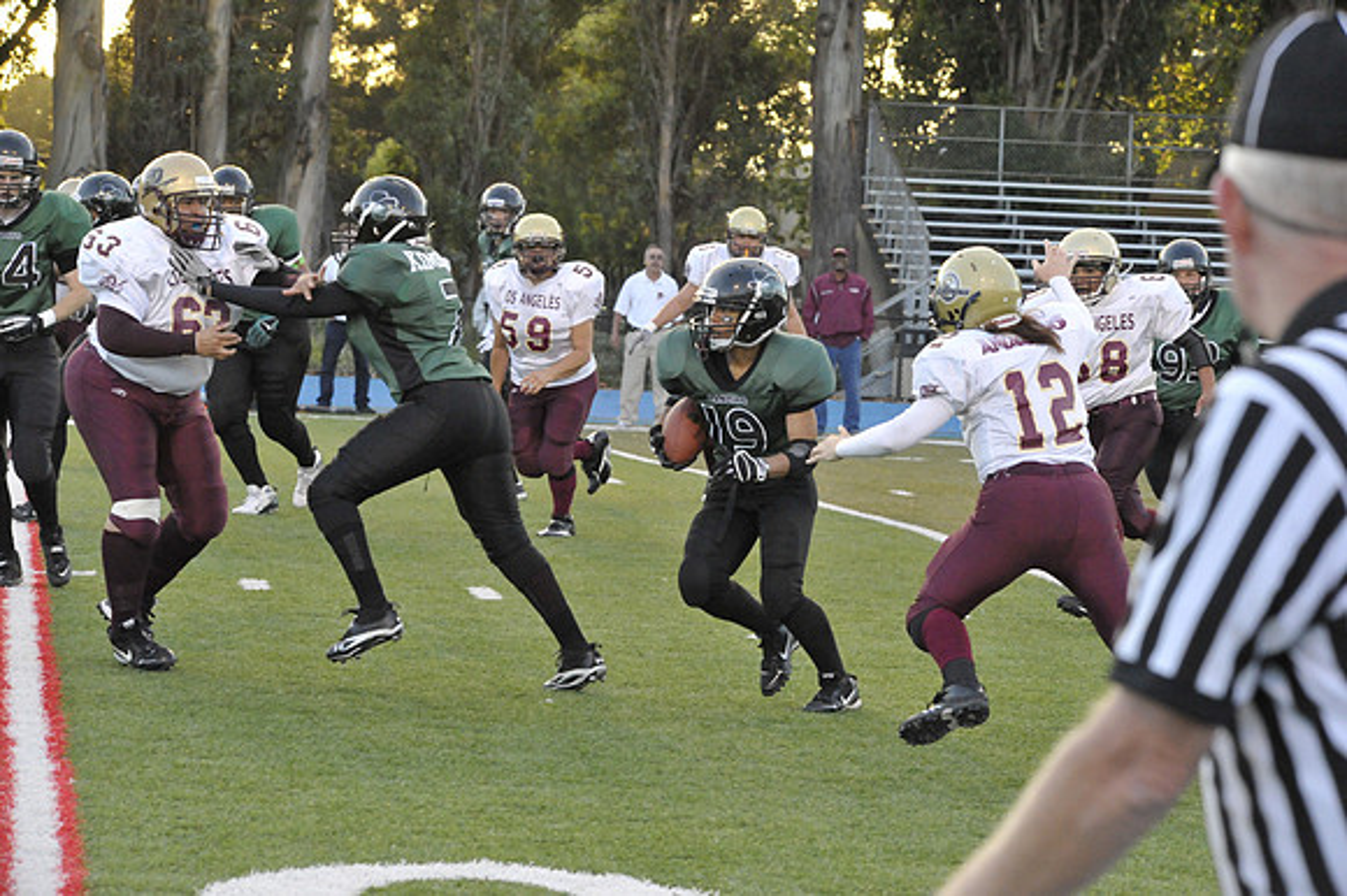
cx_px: 674
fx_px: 6357
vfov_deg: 8.1
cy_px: 448
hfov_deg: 12.1
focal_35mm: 170
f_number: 10
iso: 12800
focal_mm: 170
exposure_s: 1/800
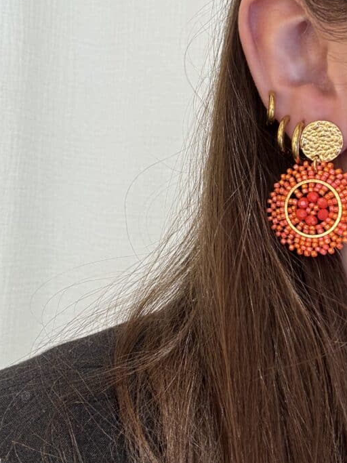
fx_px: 602
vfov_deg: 42.0
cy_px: 196
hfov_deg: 32.2
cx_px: 182
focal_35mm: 45
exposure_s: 1/50
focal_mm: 2.69
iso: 50
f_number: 1.9
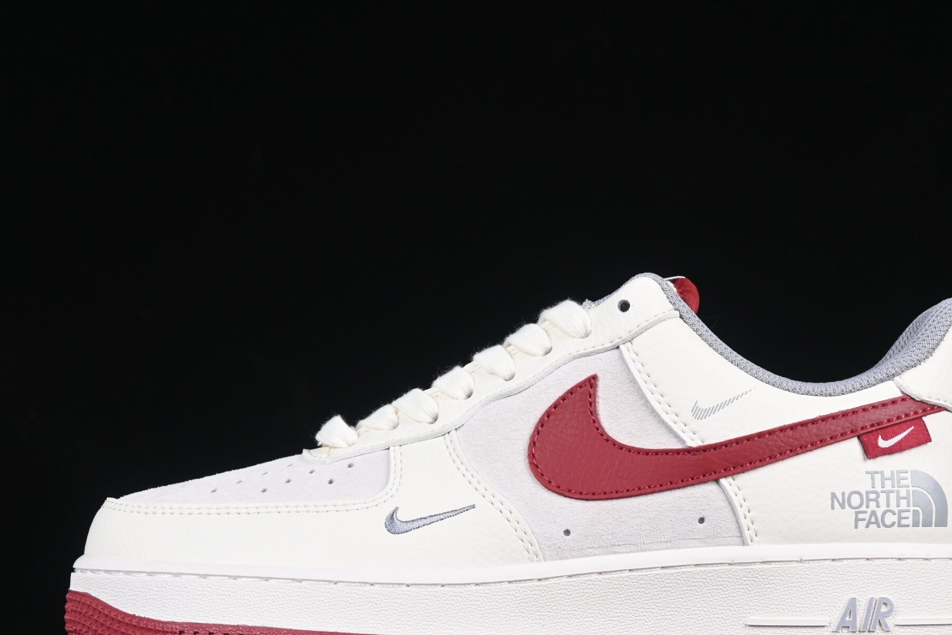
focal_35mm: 106
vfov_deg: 12.9
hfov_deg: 19.3
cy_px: 398
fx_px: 2803
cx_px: 539
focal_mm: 50
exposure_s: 1/80
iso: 160
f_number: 8
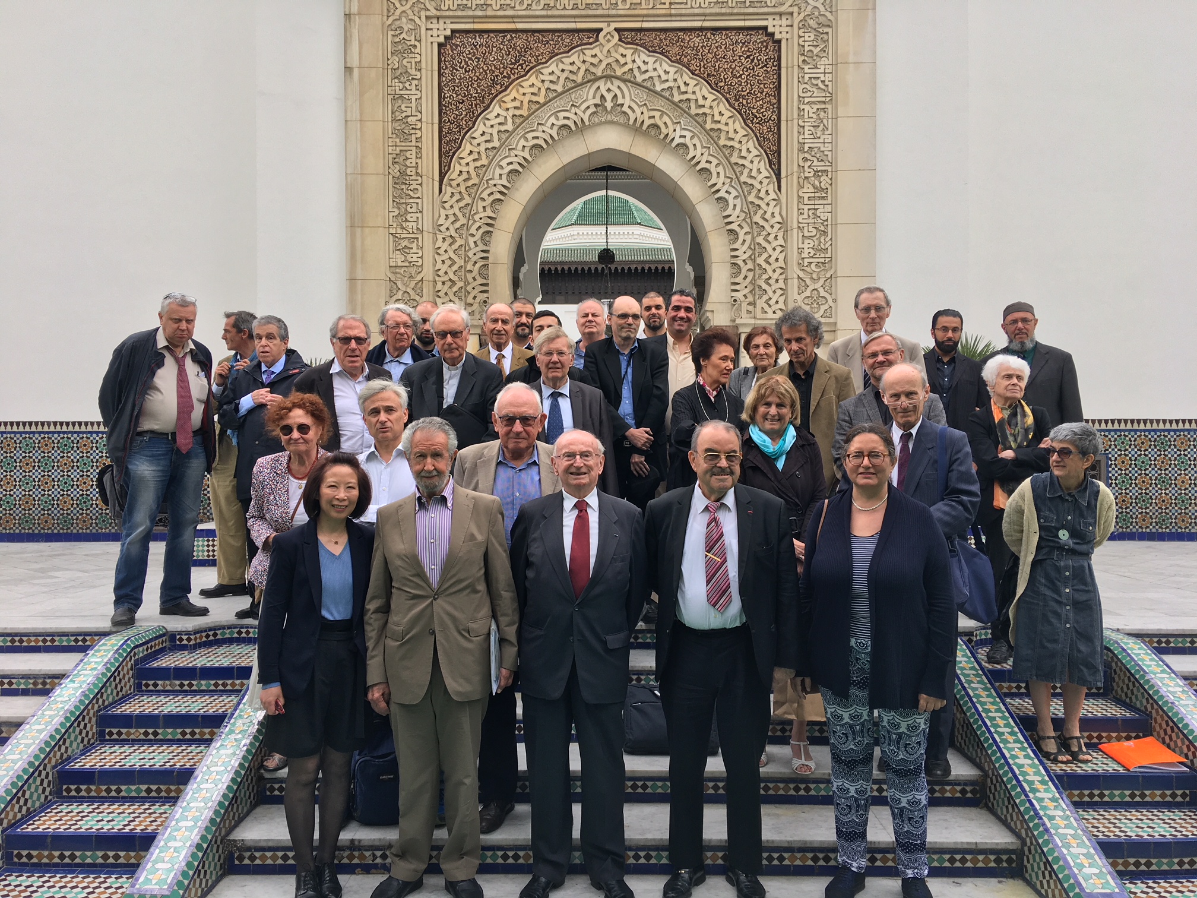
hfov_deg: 61.7
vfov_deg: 48.2
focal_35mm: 29
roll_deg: +0.0
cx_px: 598
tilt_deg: +1.6
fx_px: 1003
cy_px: 449
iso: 25
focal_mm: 4.15
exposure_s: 1/407
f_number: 2.2
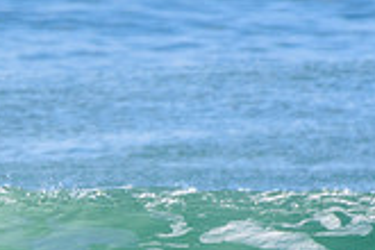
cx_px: -209
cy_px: 378
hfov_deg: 0.8
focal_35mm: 2636
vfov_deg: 0.5
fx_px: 27456
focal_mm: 500
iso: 400
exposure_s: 1/2000
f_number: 5.6
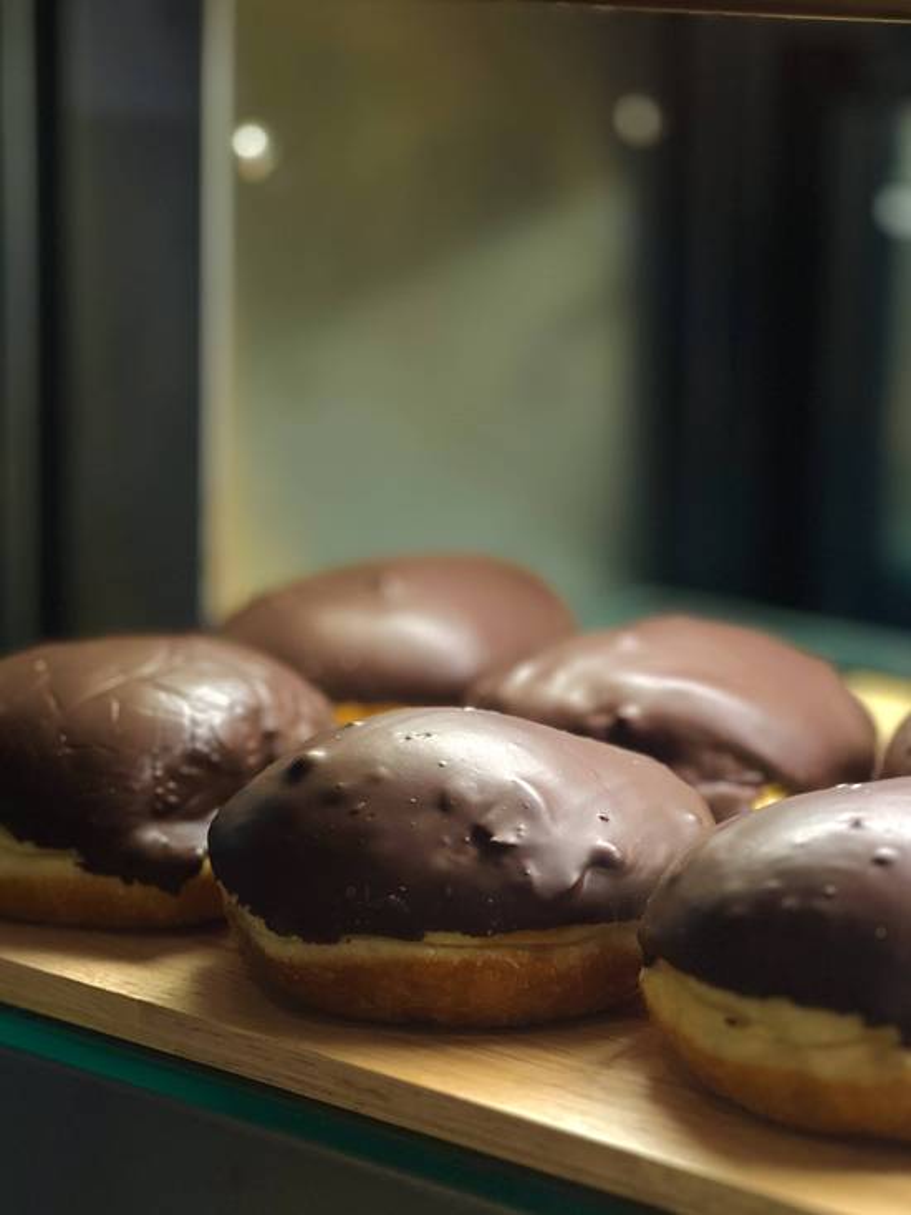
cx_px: 456
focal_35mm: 77
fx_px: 2701
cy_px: 608
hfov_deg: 19.1
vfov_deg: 25.3
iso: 125
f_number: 2.8
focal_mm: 9
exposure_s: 1/33
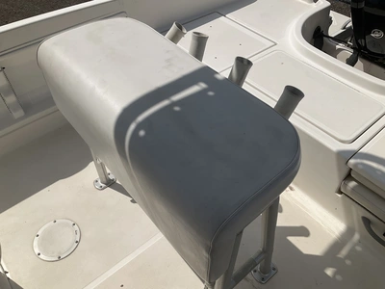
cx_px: 192
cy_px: 144
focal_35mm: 29
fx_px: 323
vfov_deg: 48.2
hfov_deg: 61.7
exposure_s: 1/7407
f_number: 1.8
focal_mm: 3
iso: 25
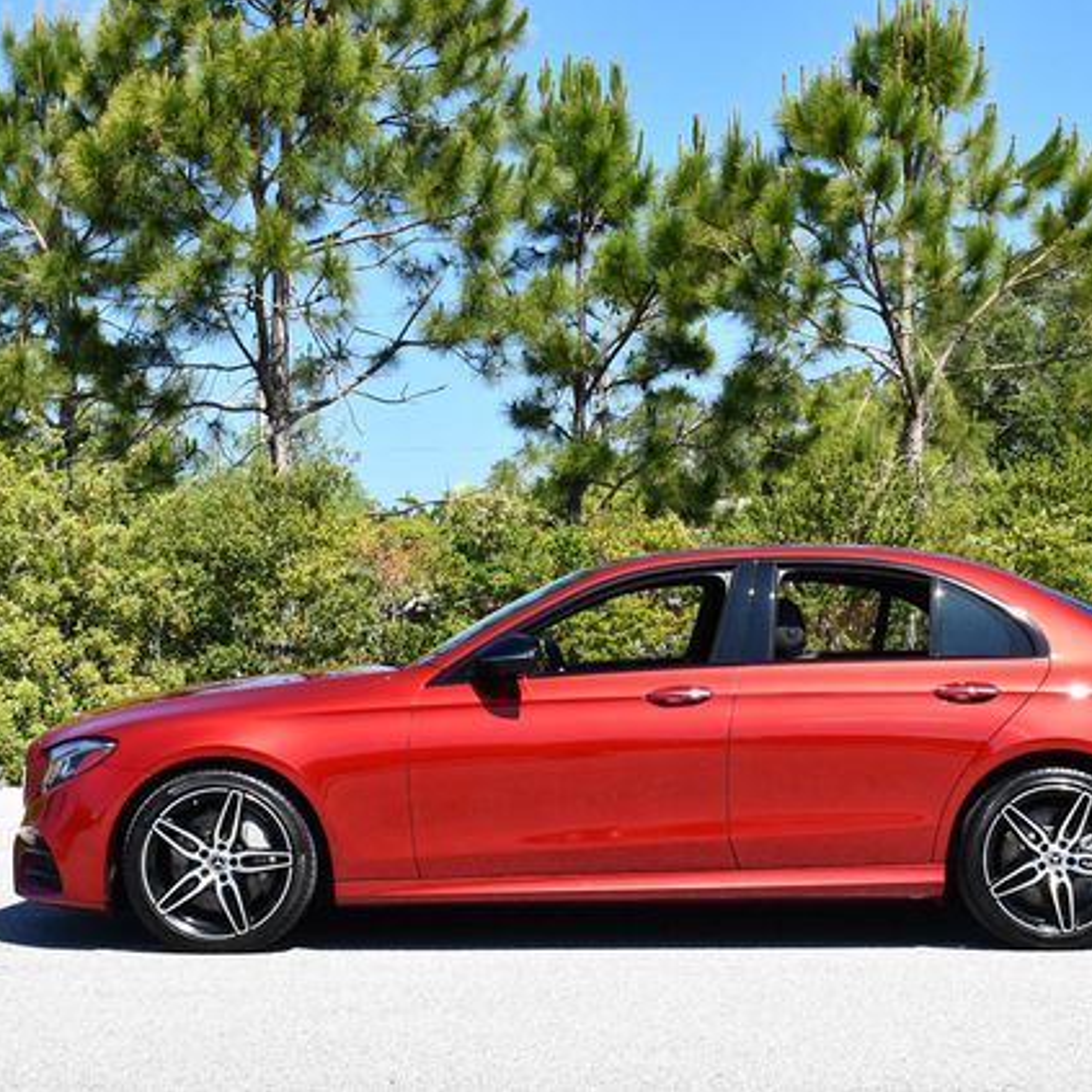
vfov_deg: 25.7
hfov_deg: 25.7
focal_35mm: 67
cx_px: 658
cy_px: 542
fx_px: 2391
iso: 160
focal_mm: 26
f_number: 8
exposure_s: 1/250
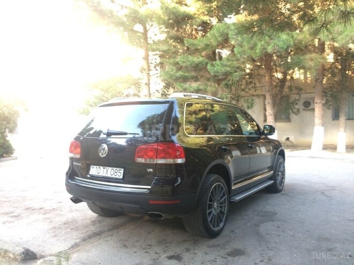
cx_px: 177
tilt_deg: -1.9
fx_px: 297
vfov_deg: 48.2
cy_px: 132
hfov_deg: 61.7
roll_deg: +0.7
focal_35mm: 29
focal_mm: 4.15
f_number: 2.2
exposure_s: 1/33
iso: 50
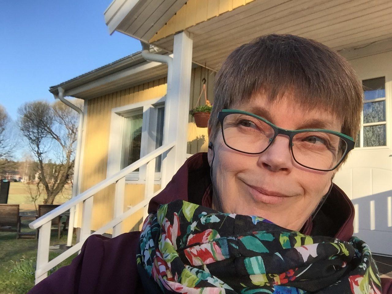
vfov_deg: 45.4
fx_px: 351
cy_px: 147
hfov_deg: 58.4
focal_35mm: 31
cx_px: 196
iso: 32
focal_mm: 2.65
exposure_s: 1/397
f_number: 2.2
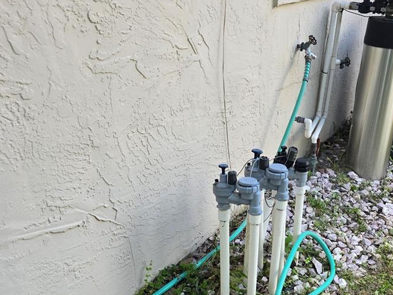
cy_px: 250
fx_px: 477
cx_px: 266
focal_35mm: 42
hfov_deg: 44.1
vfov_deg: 33.1
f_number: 1.7
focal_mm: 6.3
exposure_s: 1/180
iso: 40
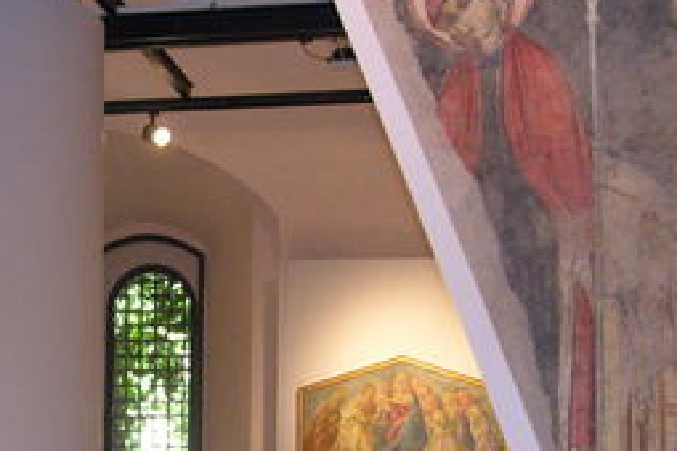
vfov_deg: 17.2
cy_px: 322
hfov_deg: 25.1
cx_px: 101
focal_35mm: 79
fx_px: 1486
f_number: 2.8
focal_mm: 8
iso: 400
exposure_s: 1/30
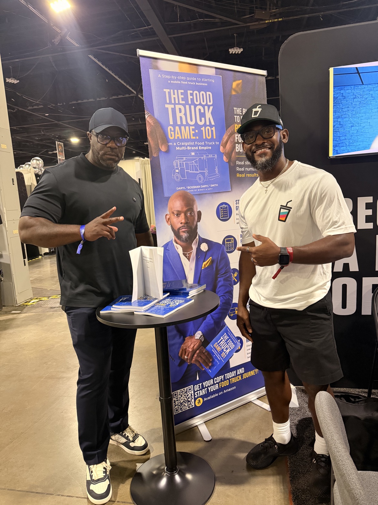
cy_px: 252
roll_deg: +3.2
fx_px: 349
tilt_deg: -8.8
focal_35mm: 24
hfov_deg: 56.8
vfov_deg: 71.6
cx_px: 189
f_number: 1.78
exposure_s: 1/60
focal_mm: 6.76
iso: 640
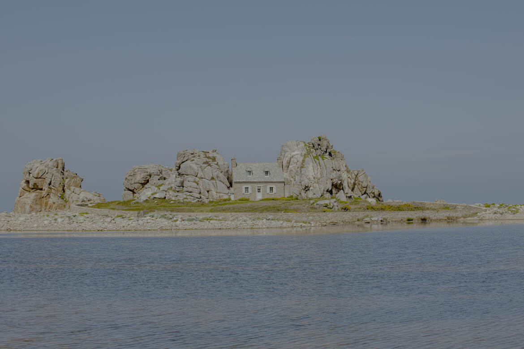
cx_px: 262
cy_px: 174
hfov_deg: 28.8
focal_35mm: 70
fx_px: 1019
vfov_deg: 19.5
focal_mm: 70
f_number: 9
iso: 200
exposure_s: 1/320
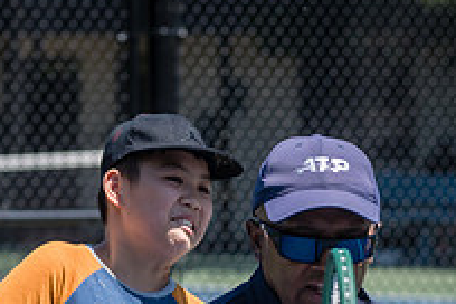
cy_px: 381
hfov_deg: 5.4
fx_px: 4851
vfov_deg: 3.6
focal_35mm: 383
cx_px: 224
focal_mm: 135
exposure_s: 1/640
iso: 200
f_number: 5.6
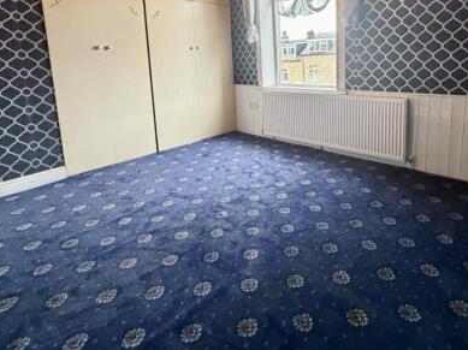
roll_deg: +3.3
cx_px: 275
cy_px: 99
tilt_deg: -6.0
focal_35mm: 21
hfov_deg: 78.3
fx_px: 284
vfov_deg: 60.8
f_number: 2.2
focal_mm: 2.22
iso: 320
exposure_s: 1/105
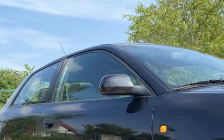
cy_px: 130
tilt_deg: -3.1
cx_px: 120
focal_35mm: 52
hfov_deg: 38.8
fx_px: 317
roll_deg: +2.5
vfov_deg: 24.1
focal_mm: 4.25
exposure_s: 1/1484
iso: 32
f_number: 1.8
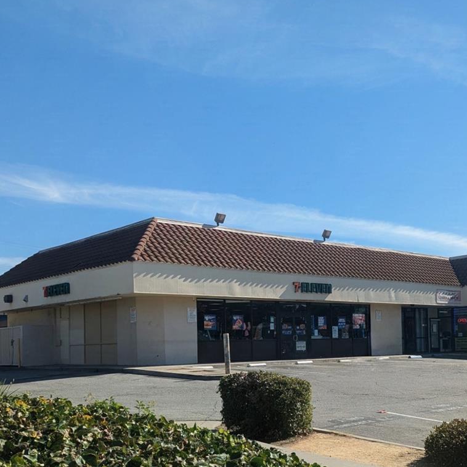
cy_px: 337
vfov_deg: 39.2
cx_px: 298
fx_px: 641
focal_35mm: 42
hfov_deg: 39.7
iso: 47
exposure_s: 1/1887
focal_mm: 6.81
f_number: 1.85
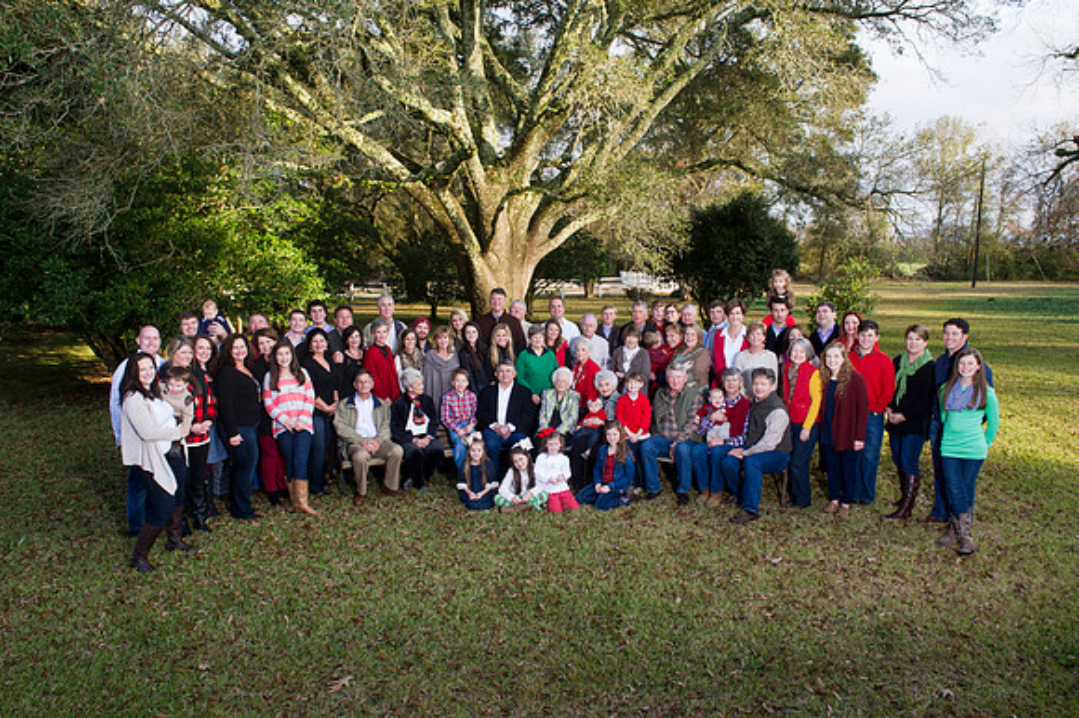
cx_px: 540
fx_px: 719
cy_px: 359
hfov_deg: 73.8
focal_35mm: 24
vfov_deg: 53.1
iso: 1000
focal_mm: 24
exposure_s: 1/320
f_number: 8
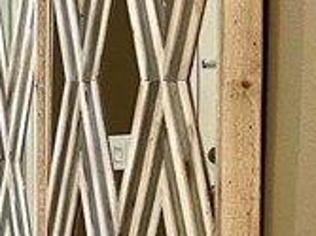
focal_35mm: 153
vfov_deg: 9.7
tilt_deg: -3.7
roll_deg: -0.6
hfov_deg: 11.4
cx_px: -358
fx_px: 1396
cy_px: 149
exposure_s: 1/60
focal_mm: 5.1
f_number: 1.6
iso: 125
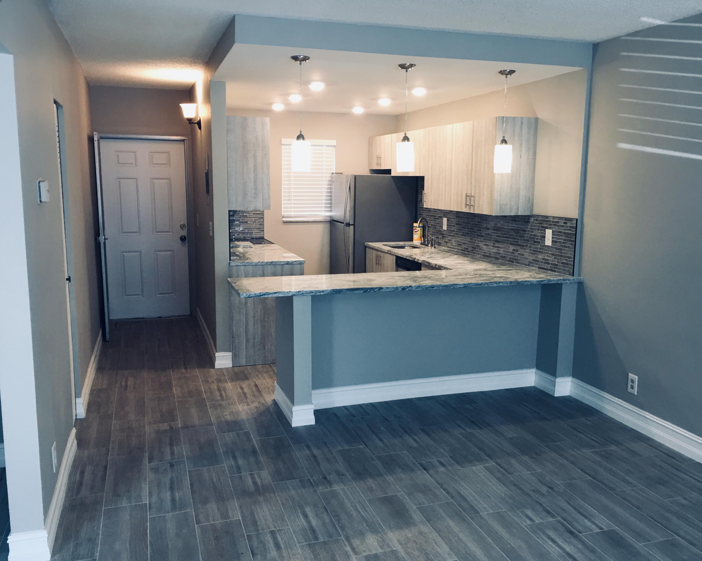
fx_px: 644
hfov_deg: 57.1
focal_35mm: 31
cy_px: 283
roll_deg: +1.1
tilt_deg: -9.3
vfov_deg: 47.1
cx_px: 372
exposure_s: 1/15
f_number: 2.2
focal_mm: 4.15
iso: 32
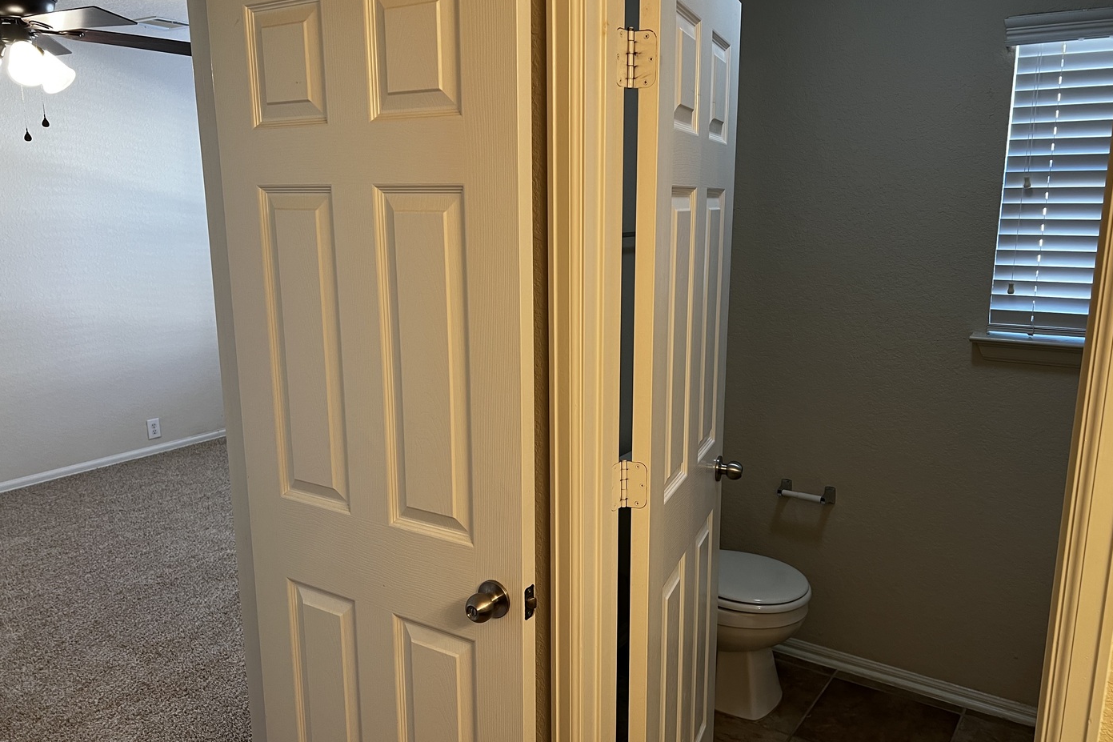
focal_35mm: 28
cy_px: 387
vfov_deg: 46.4
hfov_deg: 65.5
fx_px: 866
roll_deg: -0.2
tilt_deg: -11.4
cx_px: 575
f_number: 1.5
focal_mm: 5.7
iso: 80
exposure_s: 1/60
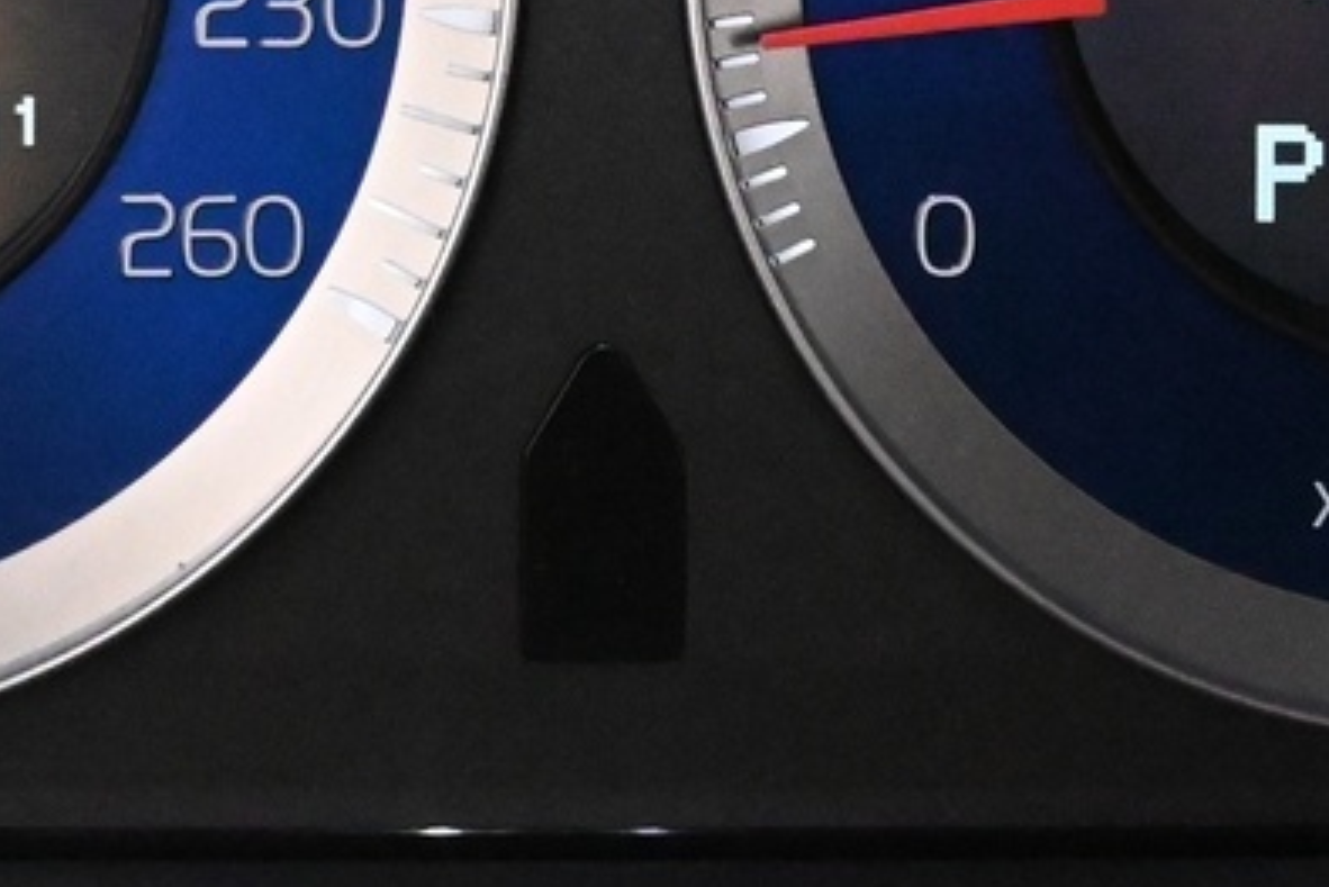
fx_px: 5689
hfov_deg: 13.3
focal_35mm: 154
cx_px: 675
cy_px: -54
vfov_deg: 8.8
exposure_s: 1/40
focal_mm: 25
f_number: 4.2
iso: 8000
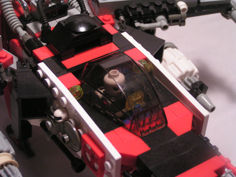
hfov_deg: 21.5
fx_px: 620
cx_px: 118
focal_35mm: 91
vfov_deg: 16.2
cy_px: 88
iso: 200
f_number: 3.2
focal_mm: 13.9
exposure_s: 1/30
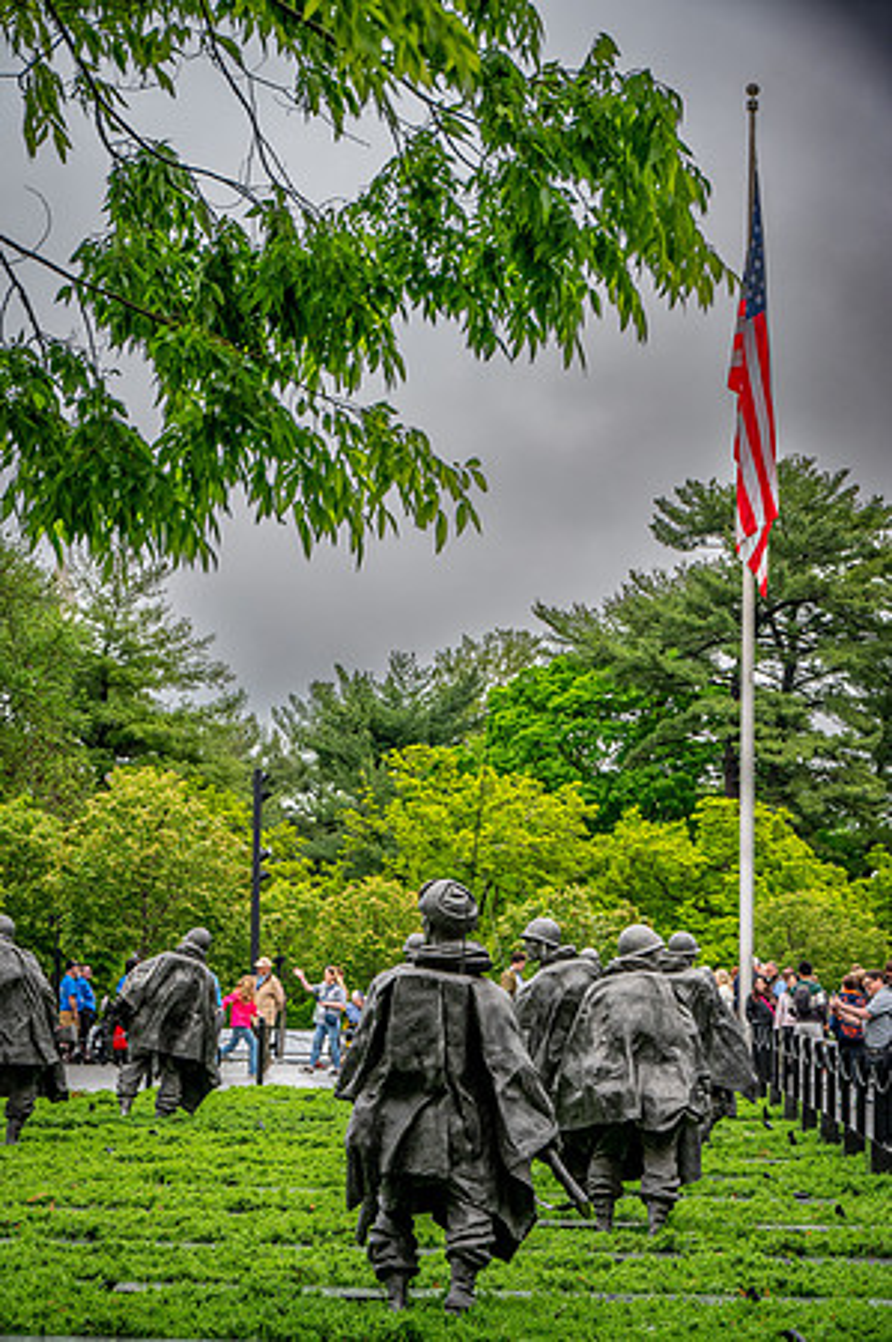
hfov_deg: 16.4
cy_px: 671
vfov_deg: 24.5
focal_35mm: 83
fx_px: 3092
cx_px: 446
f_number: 8
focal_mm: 83
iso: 500
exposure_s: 1/640
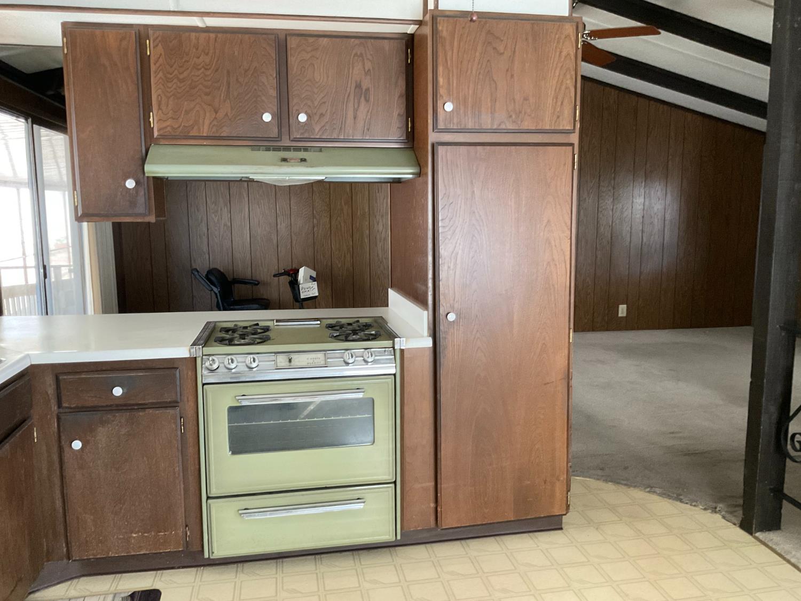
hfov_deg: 61.7
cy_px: 300
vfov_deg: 48.2
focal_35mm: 29
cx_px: 400
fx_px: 671
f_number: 1.8
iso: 250
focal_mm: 3
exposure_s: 1/60
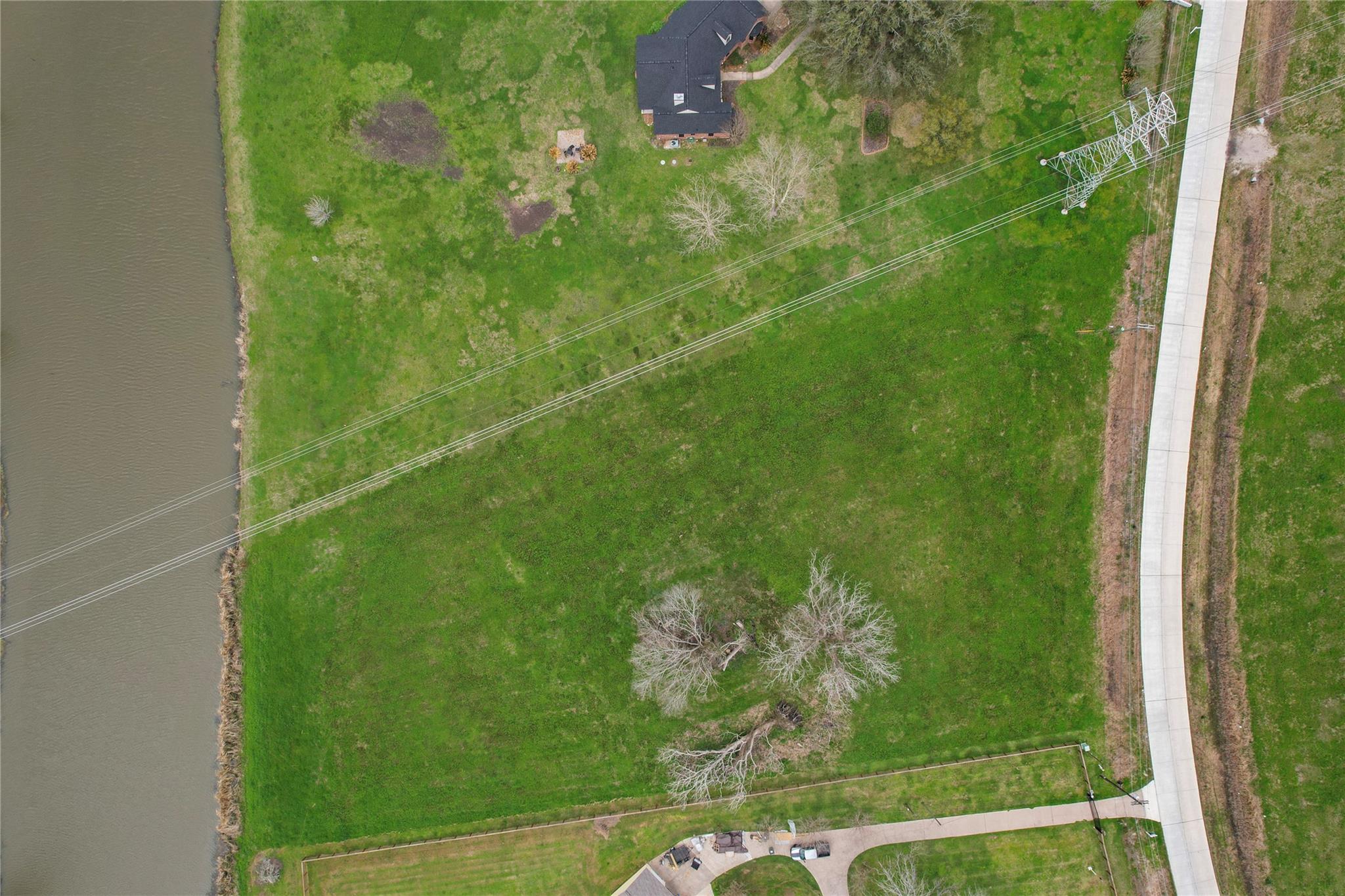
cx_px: 672
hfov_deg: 78.6
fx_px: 822
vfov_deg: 57.2
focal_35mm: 22
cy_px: 448
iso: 100
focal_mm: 8.38
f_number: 2.8
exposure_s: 1/730
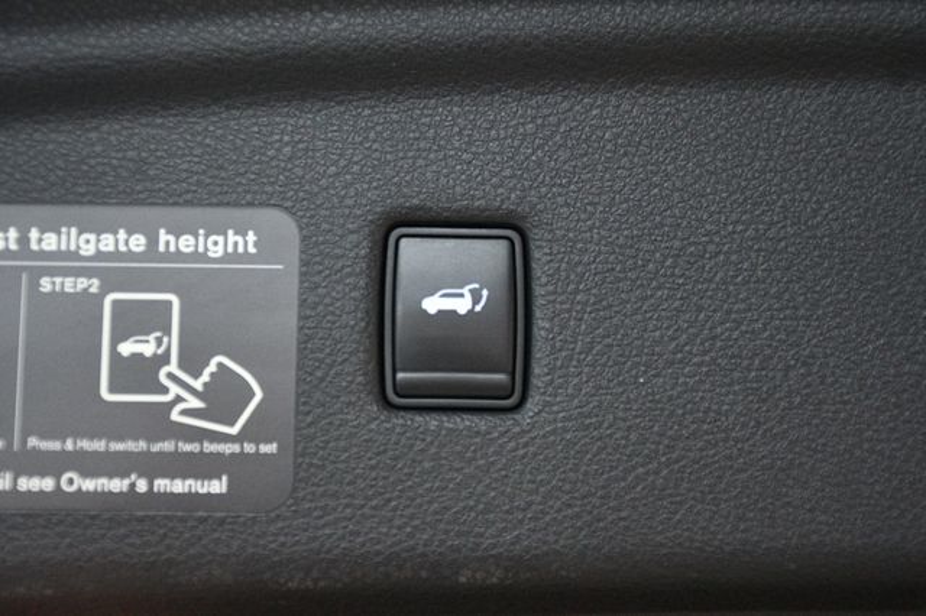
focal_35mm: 84
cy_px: 308
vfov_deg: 16.2
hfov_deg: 24.2
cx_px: 463
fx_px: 2159
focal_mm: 56
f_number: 4.8
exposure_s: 1/60
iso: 4500
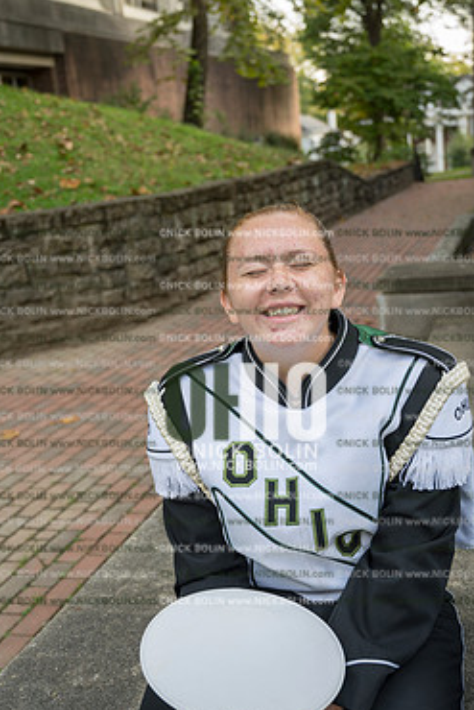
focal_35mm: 45
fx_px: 888
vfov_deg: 43.4
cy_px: 416
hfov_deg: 29.9
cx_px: 246
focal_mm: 37
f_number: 4
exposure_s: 1/125
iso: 125
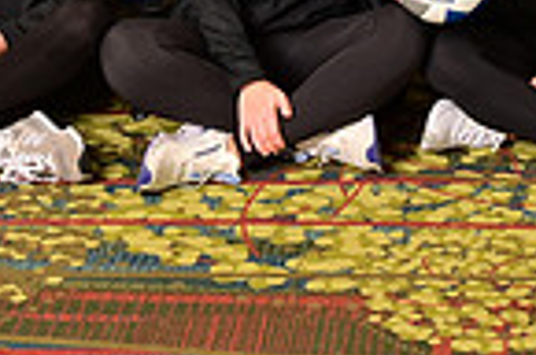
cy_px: -344
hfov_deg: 15.2
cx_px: 473
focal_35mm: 134
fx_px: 1991
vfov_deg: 9.5
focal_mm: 33.5
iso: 400
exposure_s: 1/125
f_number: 10
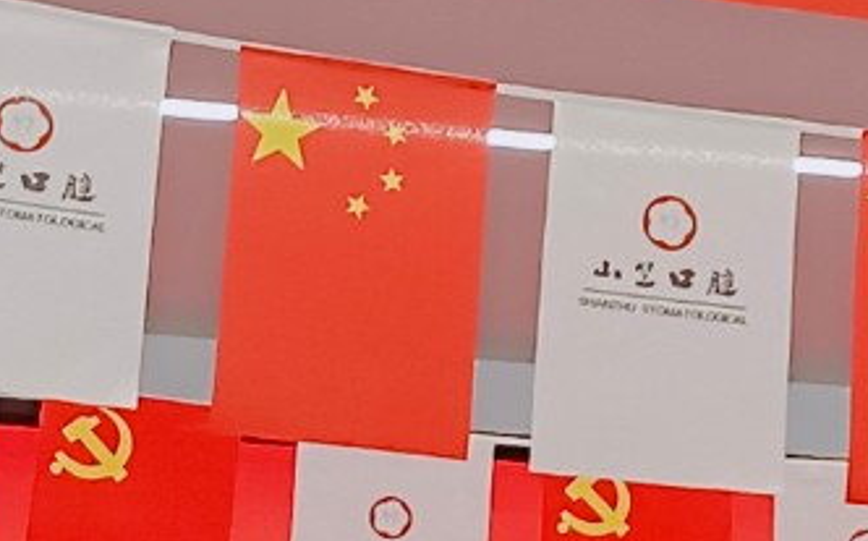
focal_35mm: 184
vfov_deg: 7.0
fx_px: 4350
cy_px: 860
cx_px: 641
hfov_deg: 11.4
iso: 850
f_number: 1.79
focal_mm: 4.71
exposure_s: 1/100
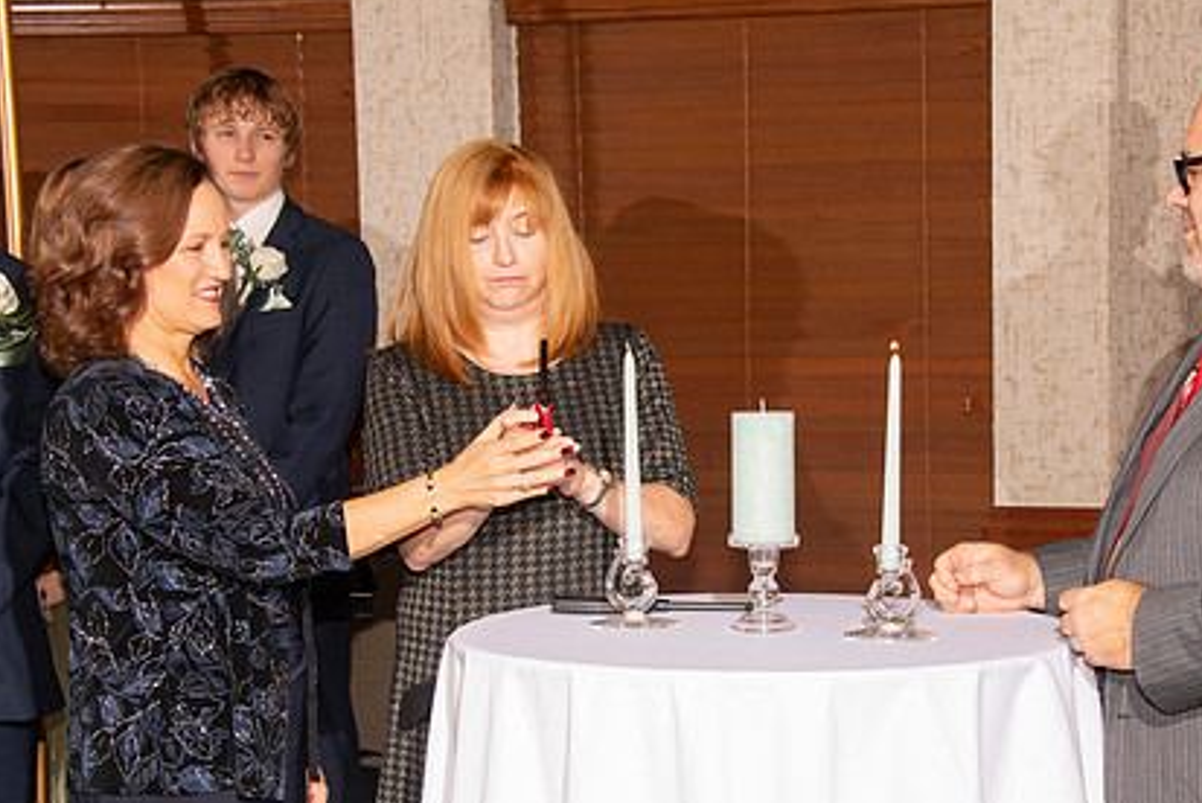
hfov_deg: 23.3
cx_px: 728
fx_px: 2907
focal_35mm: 87
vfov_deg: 15.7
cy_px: 502
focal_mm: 62
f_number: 9
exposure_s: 1/160
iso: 1000
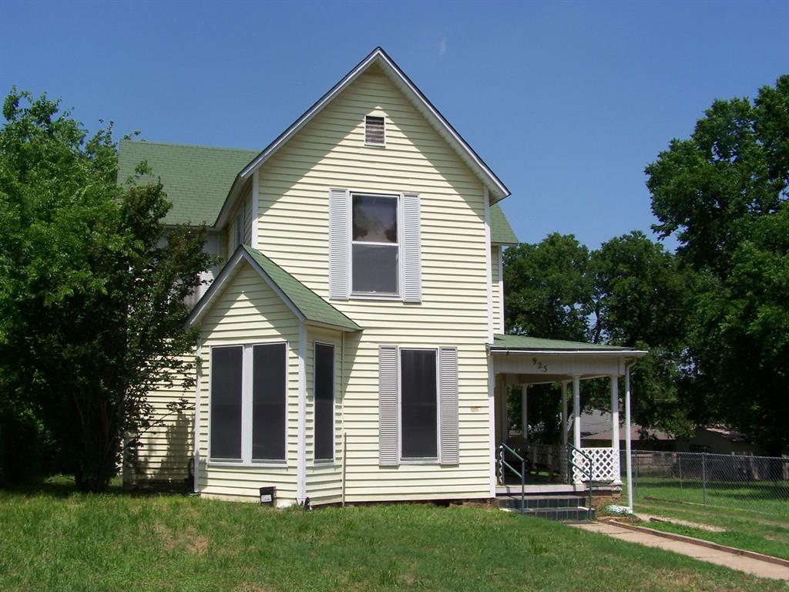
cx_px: 394
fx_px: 866
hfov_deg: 49.0
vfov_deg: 37.7
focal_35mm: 38
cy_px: 296
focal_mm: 6.3
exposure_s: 1/500
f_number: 5.6
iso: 80
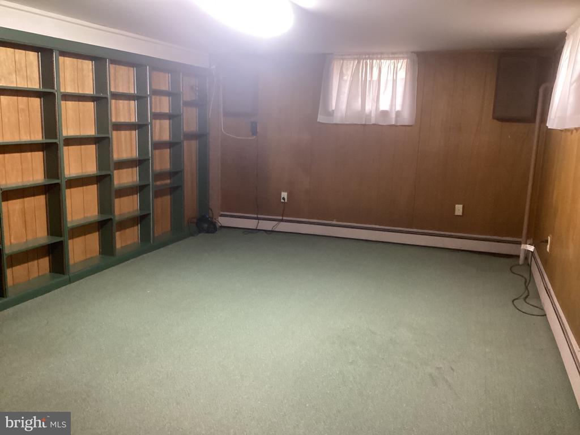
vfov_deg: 45.4
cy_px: 218
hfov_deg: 58.4
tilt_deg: -10.9
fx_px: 519
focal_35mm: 31
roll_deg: -1.9
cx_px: 290
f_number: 2.4
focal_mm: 3.3
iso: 400
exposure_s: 1/40
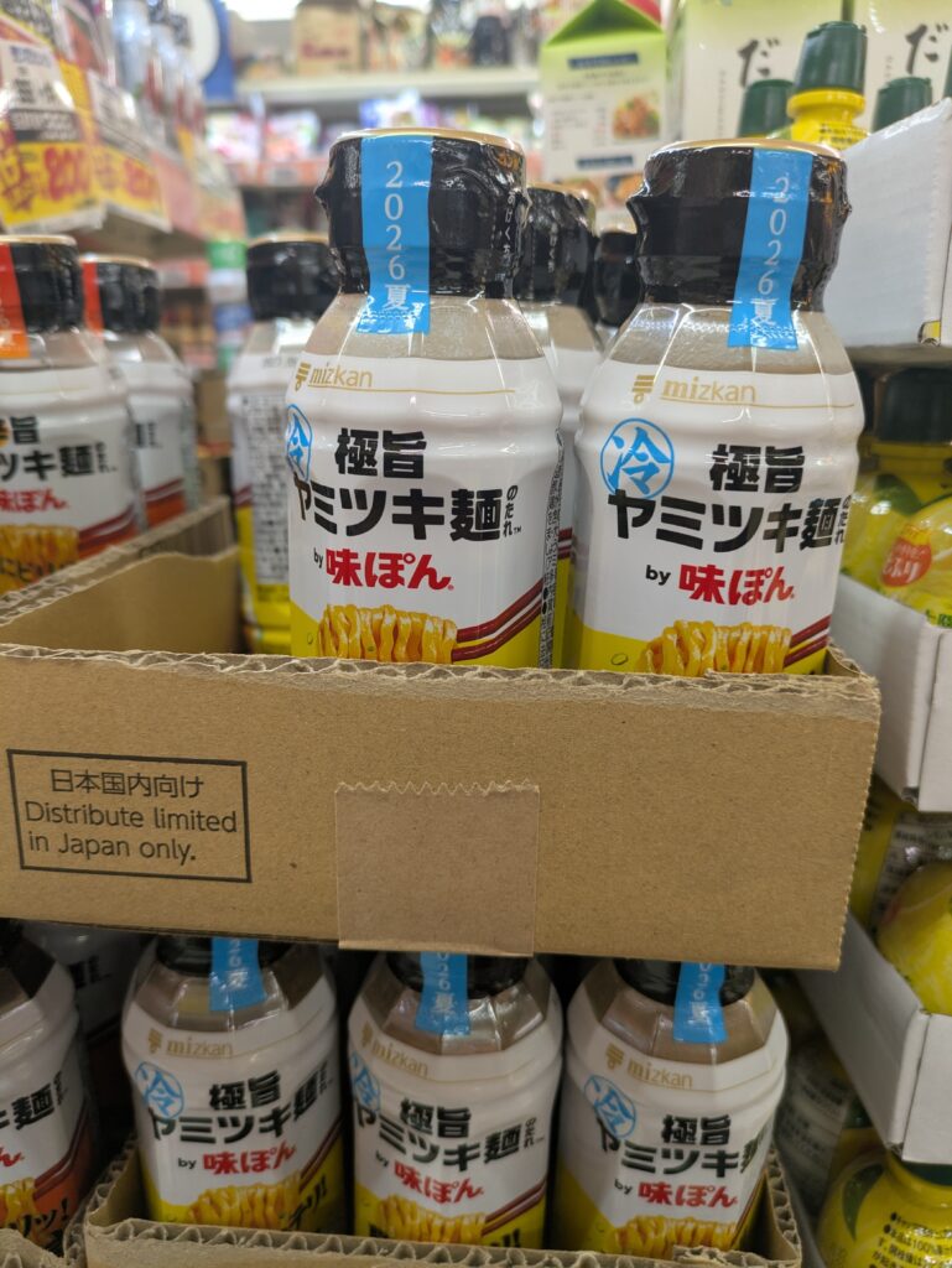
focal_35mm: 25
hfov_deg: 54.9
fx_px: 916
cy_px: 634
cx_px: 476
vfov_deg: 69.4
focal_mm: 5.43
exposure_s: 1/100
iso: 81
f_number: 1.89
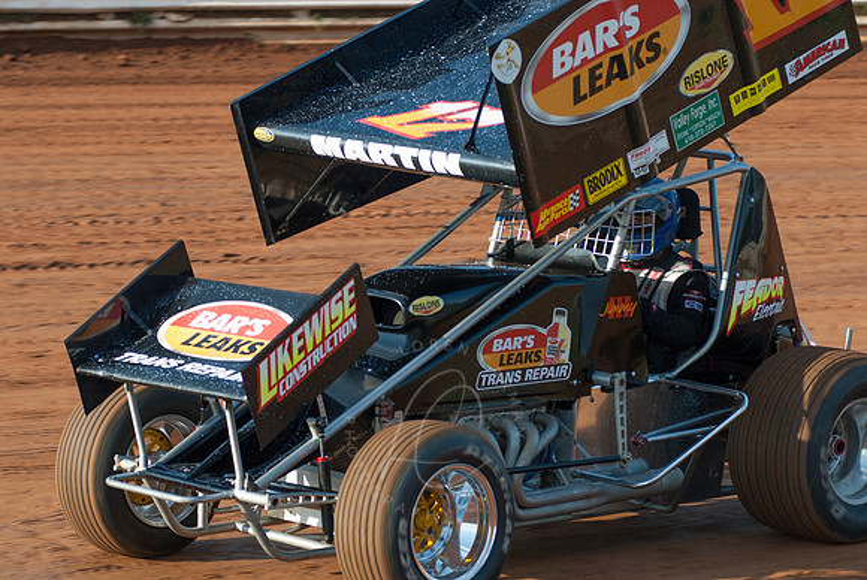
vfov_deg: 9.7
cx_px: 434
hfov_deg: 14.4
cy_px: 290
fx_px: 3435
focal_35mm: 142
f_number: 4
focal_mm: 95
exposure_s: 1/400
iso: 100
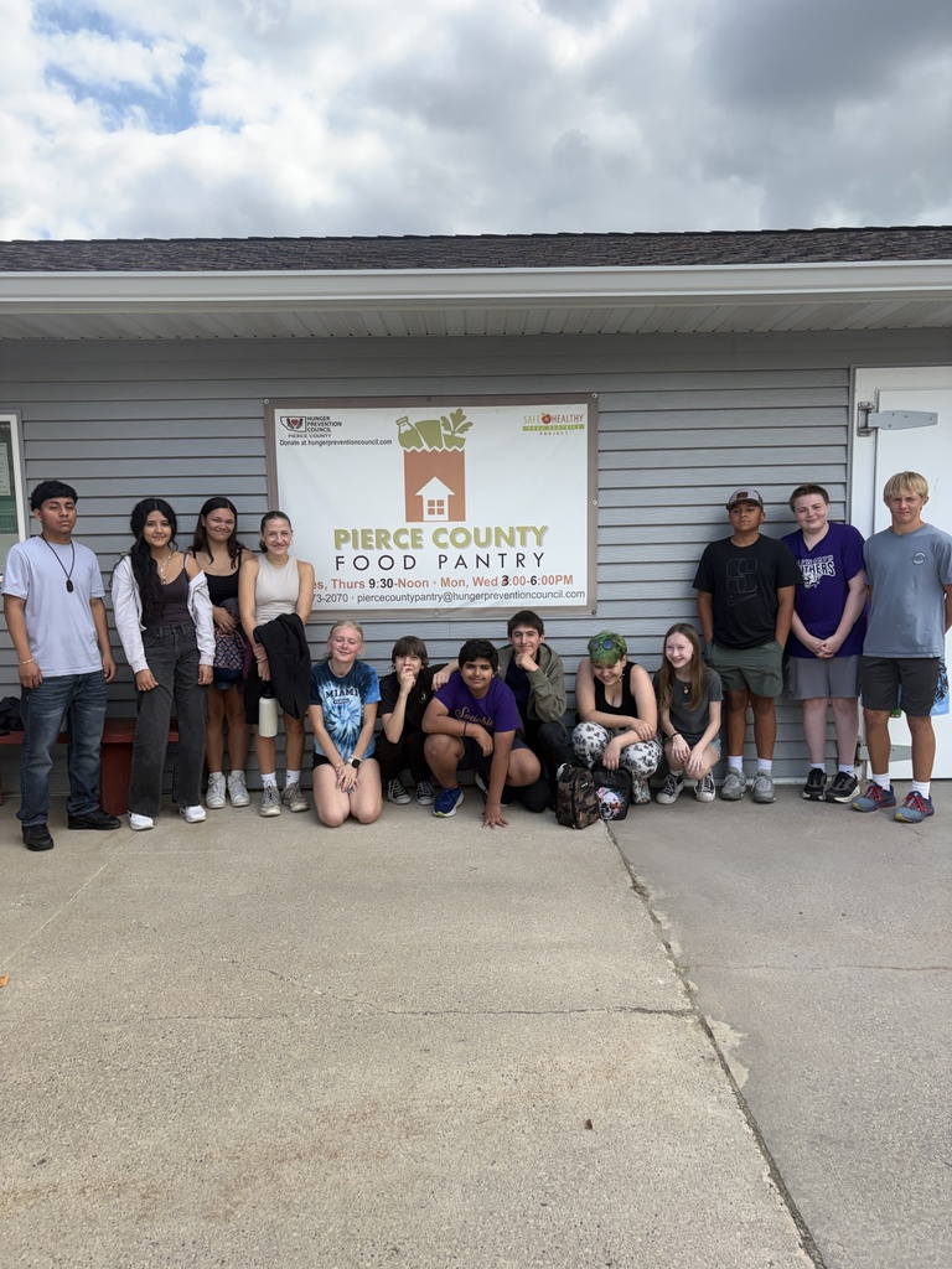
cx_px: 476
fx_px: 953
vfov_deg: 67.3
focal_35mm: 26
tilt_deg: -7.5
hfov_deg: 53.1
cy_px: 634
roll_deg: +0.8
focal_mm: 5.96
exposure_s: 1/1706
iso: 64
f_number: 1.6
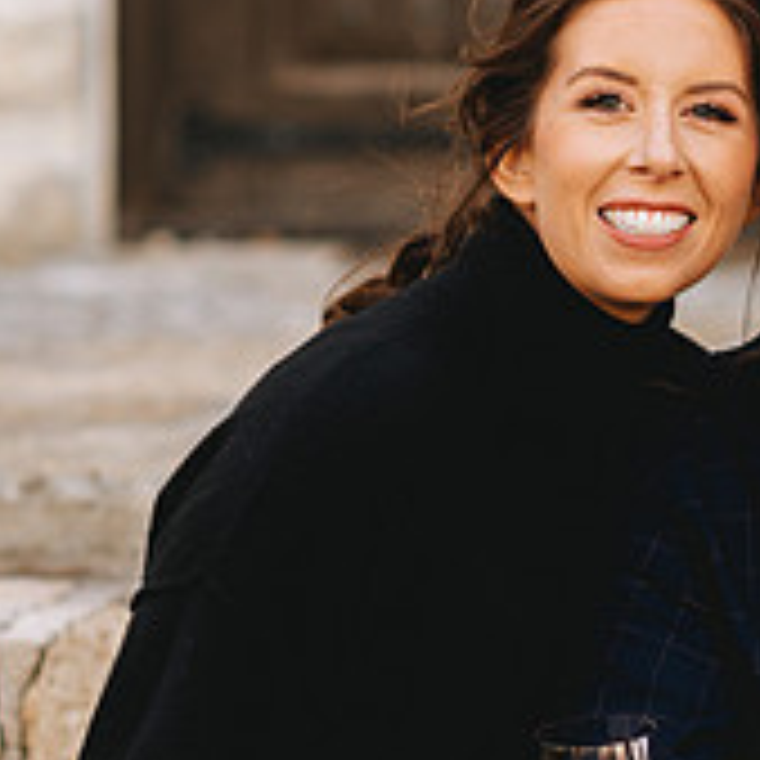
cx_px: 747
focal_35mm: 248
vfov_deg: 7.1
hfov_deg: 7.0
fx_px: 6160
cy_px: 535
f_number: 2.5
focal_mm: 85
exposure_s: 1/200
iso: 200
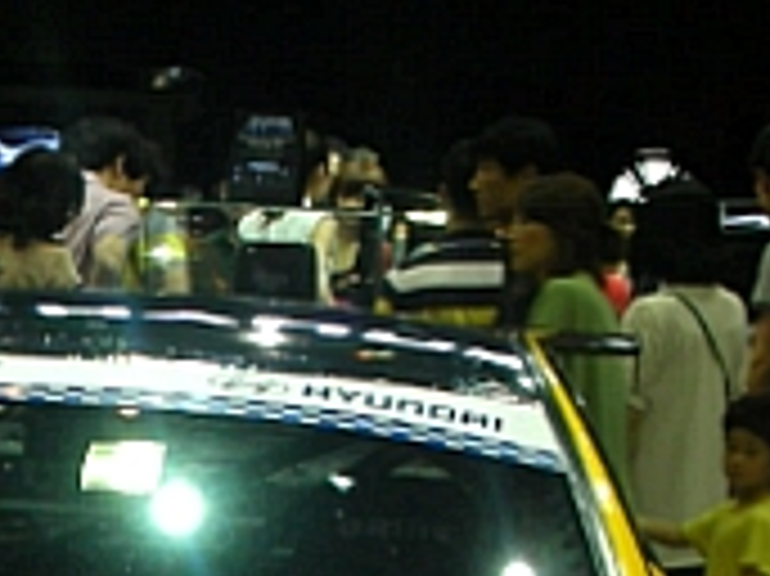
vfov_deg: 9.9
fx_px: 3179
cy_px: 1010
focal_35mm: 143
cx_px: -311
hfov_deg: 13.2
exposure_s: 1/31
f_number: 3
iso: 54
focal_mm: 5.8
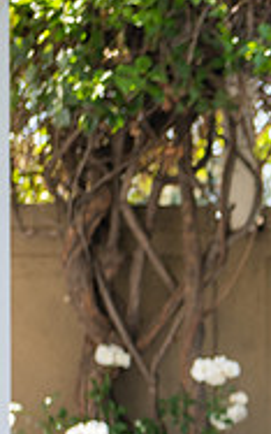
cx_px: 595
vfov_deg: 9.4
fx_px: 2610
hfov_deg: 5.8
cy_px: 403
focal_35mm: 221
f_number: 2.8
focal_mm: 70
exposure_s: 1/250
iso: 100
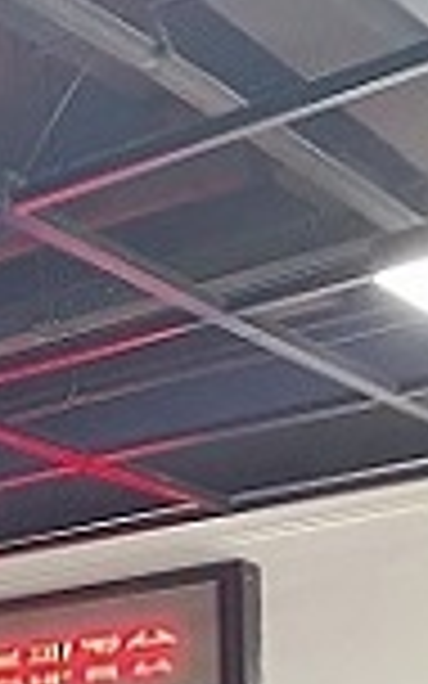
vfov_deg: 19.8
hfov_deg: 10.7
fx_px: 1866
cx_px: -680
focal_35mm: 100
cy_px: 770
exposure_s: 1/57
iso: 400
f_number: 1.8
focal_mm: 4.25
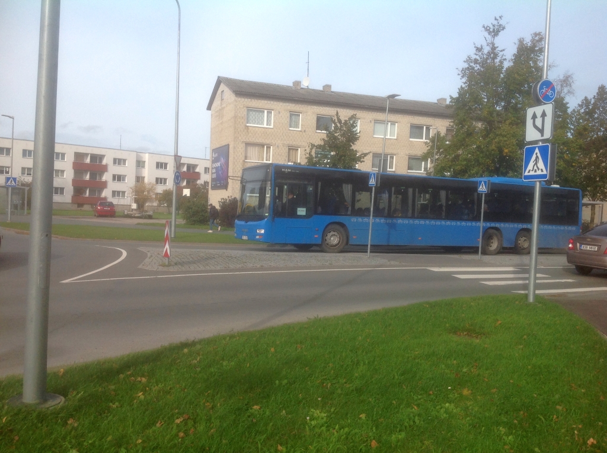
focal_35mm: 35
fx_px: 613
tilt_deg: -1.2
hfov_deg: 52.7
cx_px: 304
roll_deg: -1.4
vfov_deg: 40.6
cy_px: 226
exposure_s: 1/1314
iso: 50
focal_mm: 4.28
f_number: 2.4
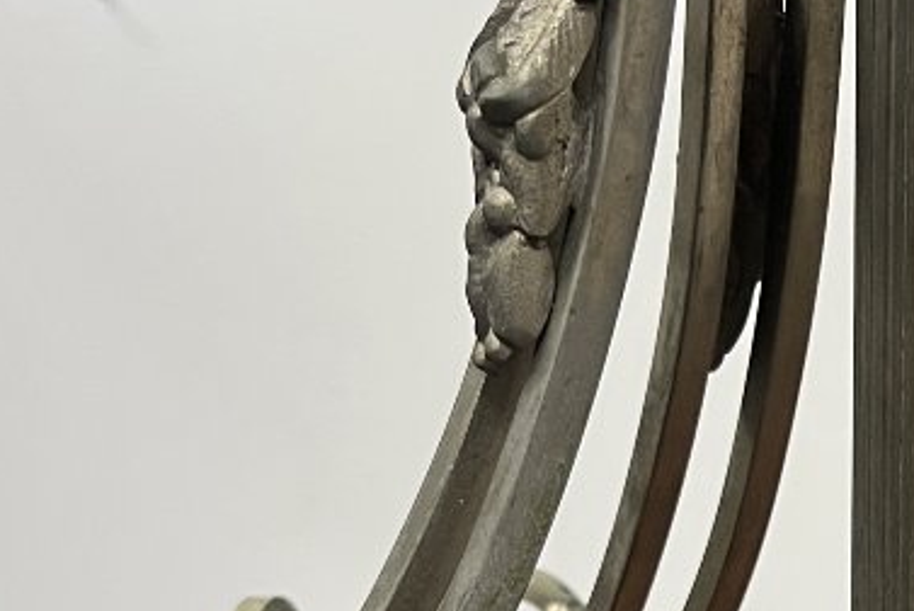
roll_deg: -0.6
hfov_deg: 22.7
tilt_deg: -13.4
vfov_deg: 15.1
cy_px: 807
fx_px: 2185
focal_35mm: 86
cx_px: 902
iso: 125
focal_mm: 5.7
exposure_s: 1/66
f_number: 1.5
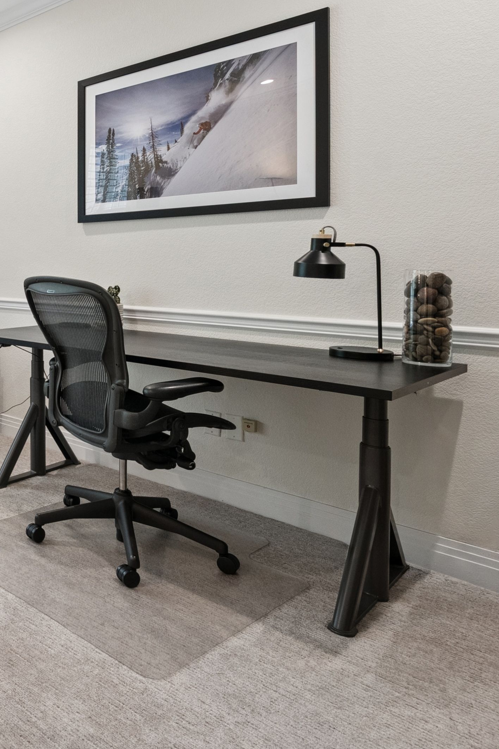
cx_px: -195
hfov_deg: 31.5
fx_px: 582
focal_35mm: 28
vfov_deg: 64.4
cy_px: 273
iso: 1000
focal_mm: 14
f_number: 8
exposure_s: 1/50
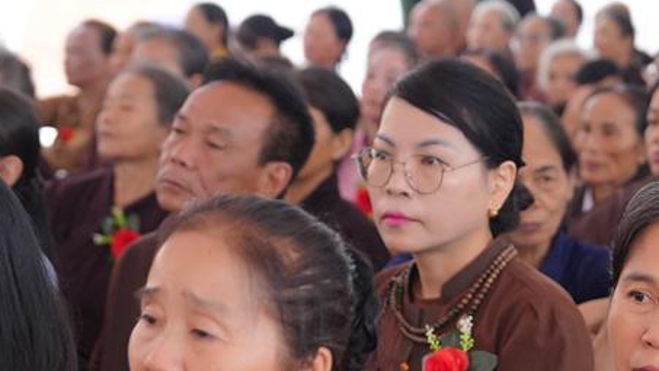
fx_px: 2185
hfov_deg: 17.0
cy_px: 397
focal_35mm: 125
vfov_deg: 9.6
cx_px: 548
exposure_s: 1/160
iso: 1250
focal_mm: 45
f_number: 2.8
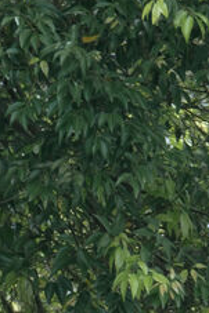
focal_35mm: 1332
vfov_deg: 1.5
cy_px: 583
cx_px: 451
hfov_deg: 1.0
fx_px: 11616
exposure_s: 1/500
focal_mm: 168
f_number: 2.8
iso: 100
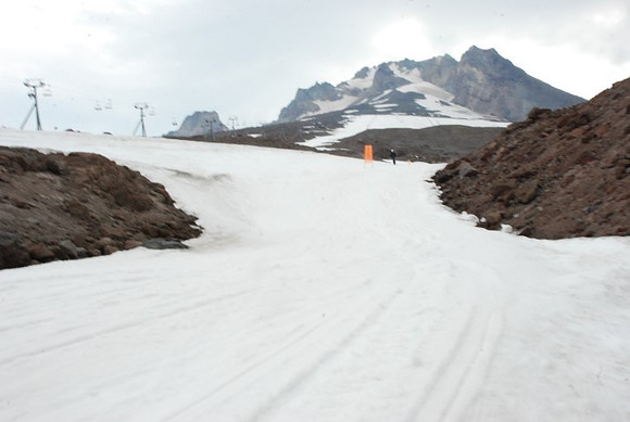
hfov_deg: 49.5
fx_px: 684
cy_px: 211
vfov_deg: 34.3
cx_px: 315
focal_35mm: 39
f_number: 24
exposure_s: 1/20
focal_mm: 26
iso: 1000
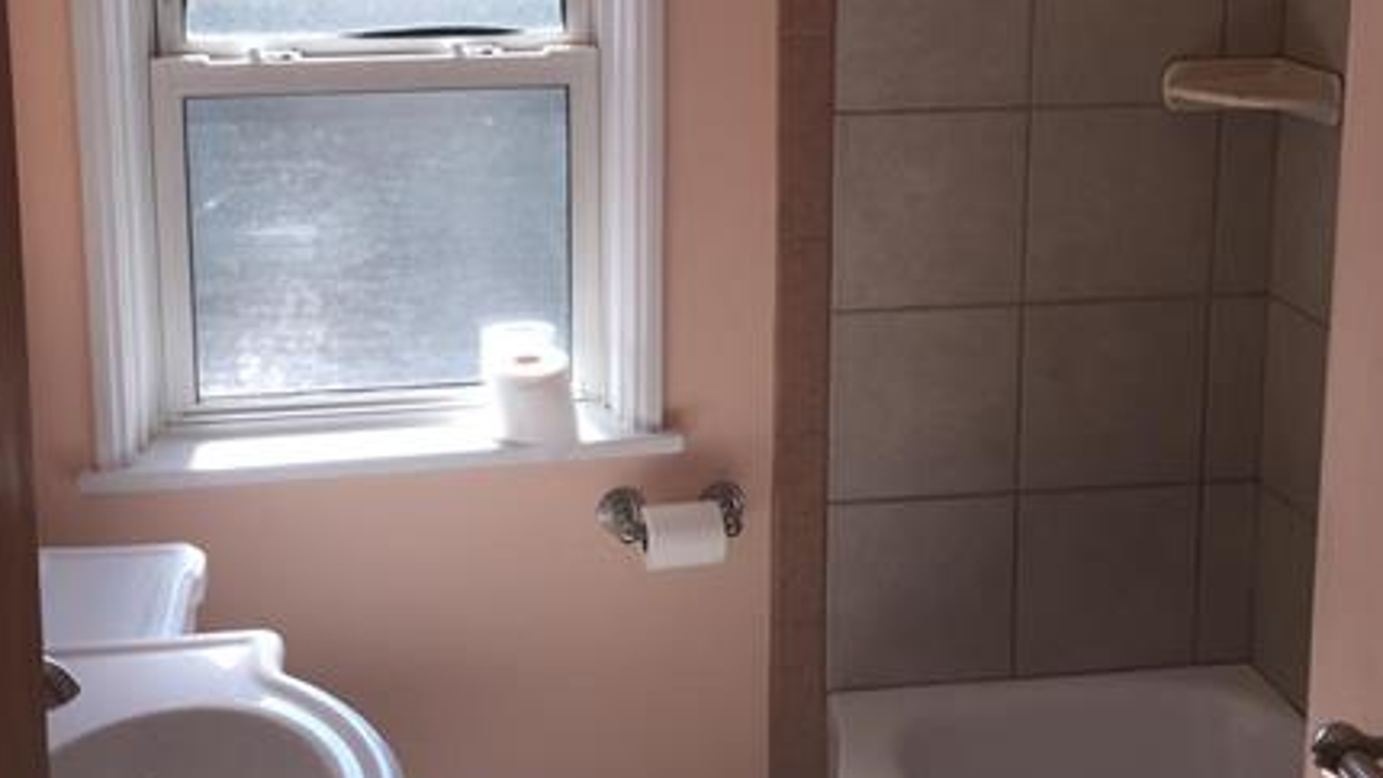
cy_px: 100
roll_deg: +0.3
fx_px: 1724
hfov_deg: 43.7
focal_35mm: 47
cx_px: 646
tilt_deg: -7.9
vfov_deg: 24.8
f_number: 2.2
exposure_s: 1/168
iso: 32
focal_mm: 4.15
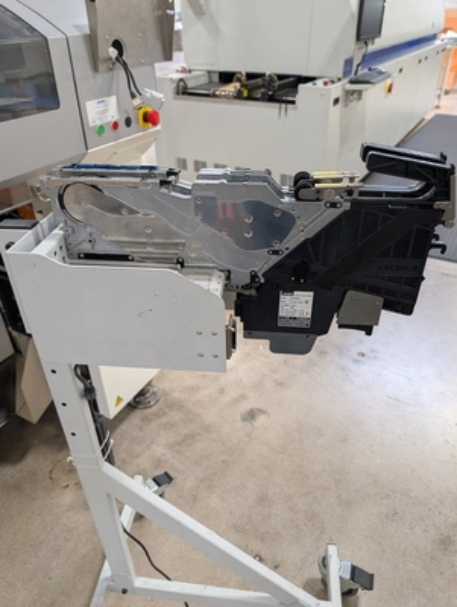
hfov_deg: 56.9
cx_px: 228
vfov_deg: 71.5
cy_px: 304
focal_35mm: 24
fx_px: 422
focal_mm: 6.9
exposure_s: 1/120
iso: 133
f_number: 1.68
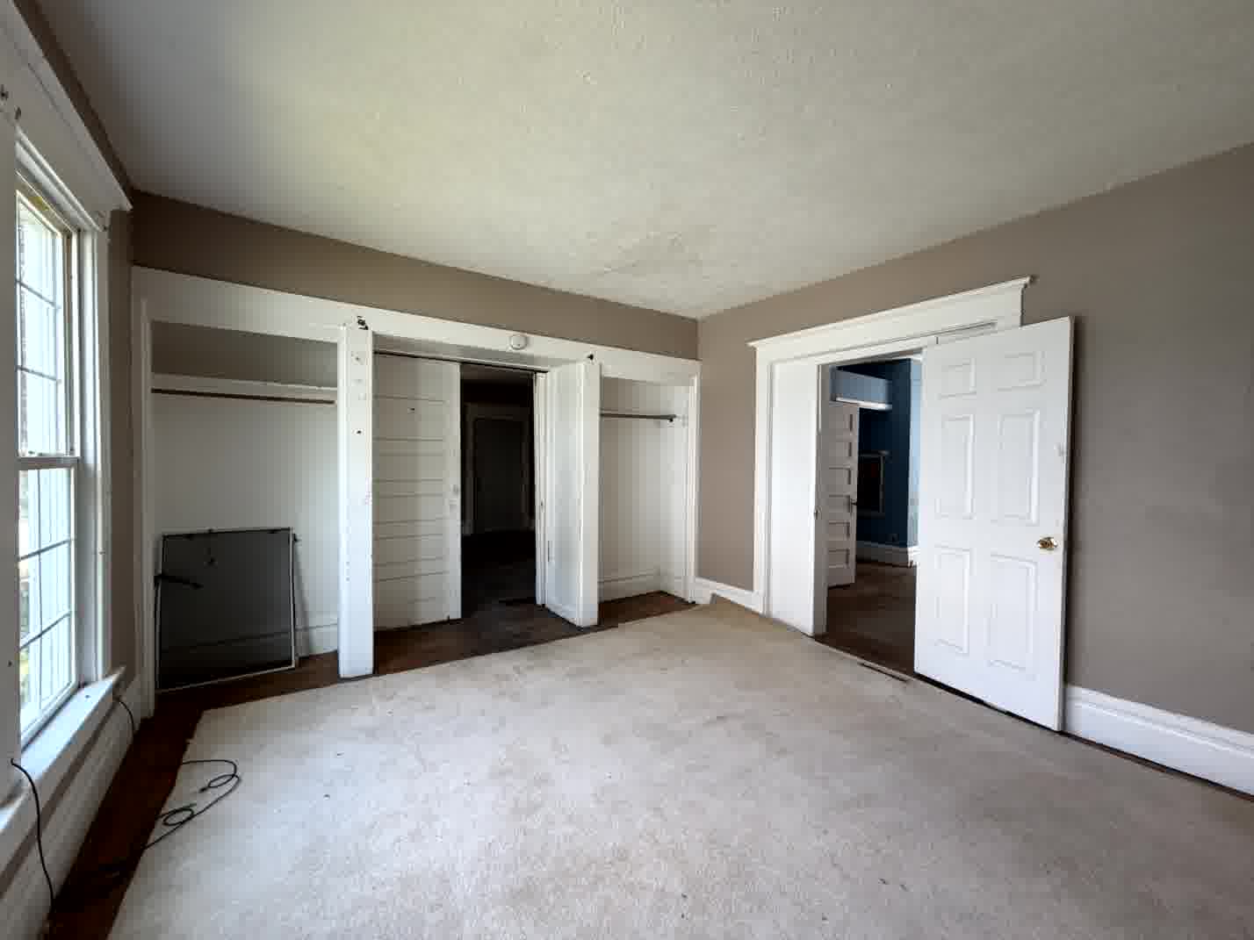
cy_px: 470
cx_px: 627
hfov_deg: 102.1
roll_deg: +0.1
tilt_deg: -0.6
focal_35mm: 14
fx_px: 507
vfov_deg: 85.7
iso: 160
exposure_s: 1/121
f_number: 2.2
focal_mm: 2.22
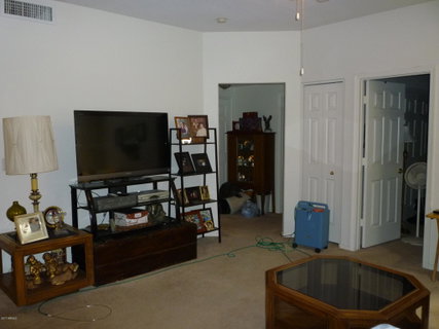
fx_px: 368
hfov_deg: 61.7
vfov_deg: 48.2
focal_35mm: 29
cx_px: 220
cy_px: 164
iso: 320
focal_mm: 5.2
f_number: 3.3
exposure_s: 1/60
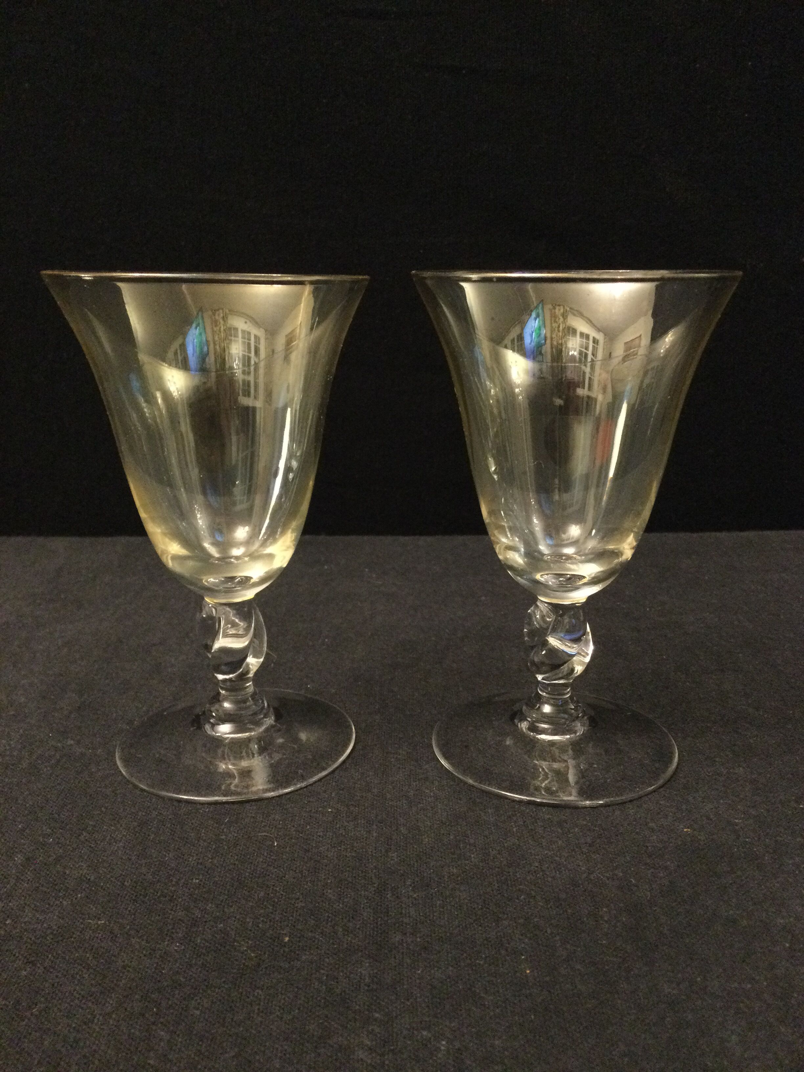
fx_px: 960
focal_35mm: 31
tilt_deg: -13.2
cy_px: 536
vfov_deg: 58.4
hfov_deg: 45.4
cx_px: 402
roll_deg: +0.0
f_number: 2.4
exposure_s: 1/17
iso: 400
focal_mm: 3.3
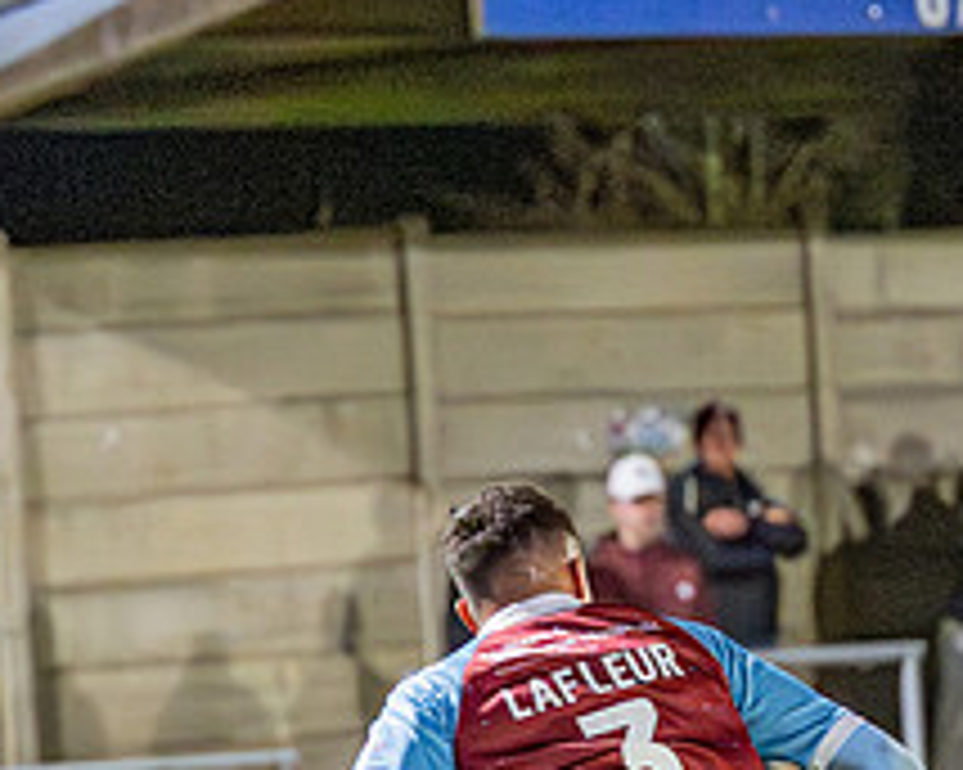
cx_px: 841
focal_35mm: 430
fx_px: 12250
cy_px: 932
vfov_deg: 3.6
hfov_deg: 4.5
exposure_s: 1/1250
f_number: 2.8
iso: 8000
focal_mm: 94
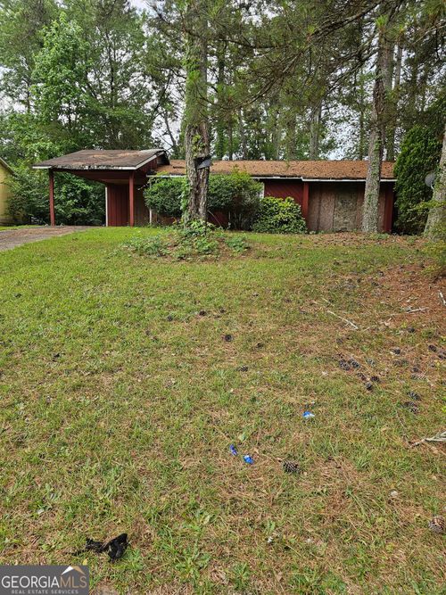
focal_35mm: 23
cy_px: 298
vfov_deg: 73.9
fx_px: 395
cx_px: 223
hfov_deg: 58.9
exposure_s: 1/180
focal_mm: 6.3
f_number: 1.7
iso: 20
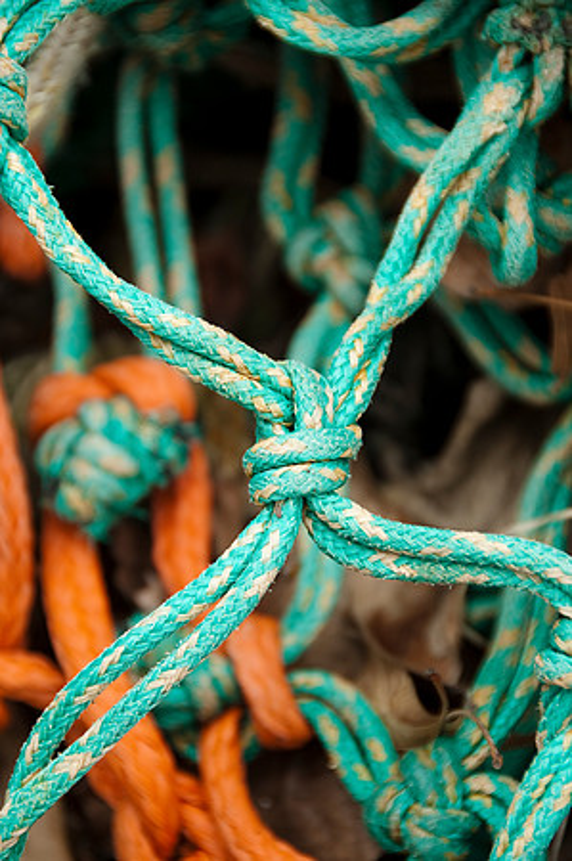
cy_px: 430
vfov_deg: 8.1
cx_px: 286
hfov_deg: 5.4
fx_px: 6091
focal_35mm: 255
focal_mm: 170
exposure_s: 1/200
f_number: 5.6
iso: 100
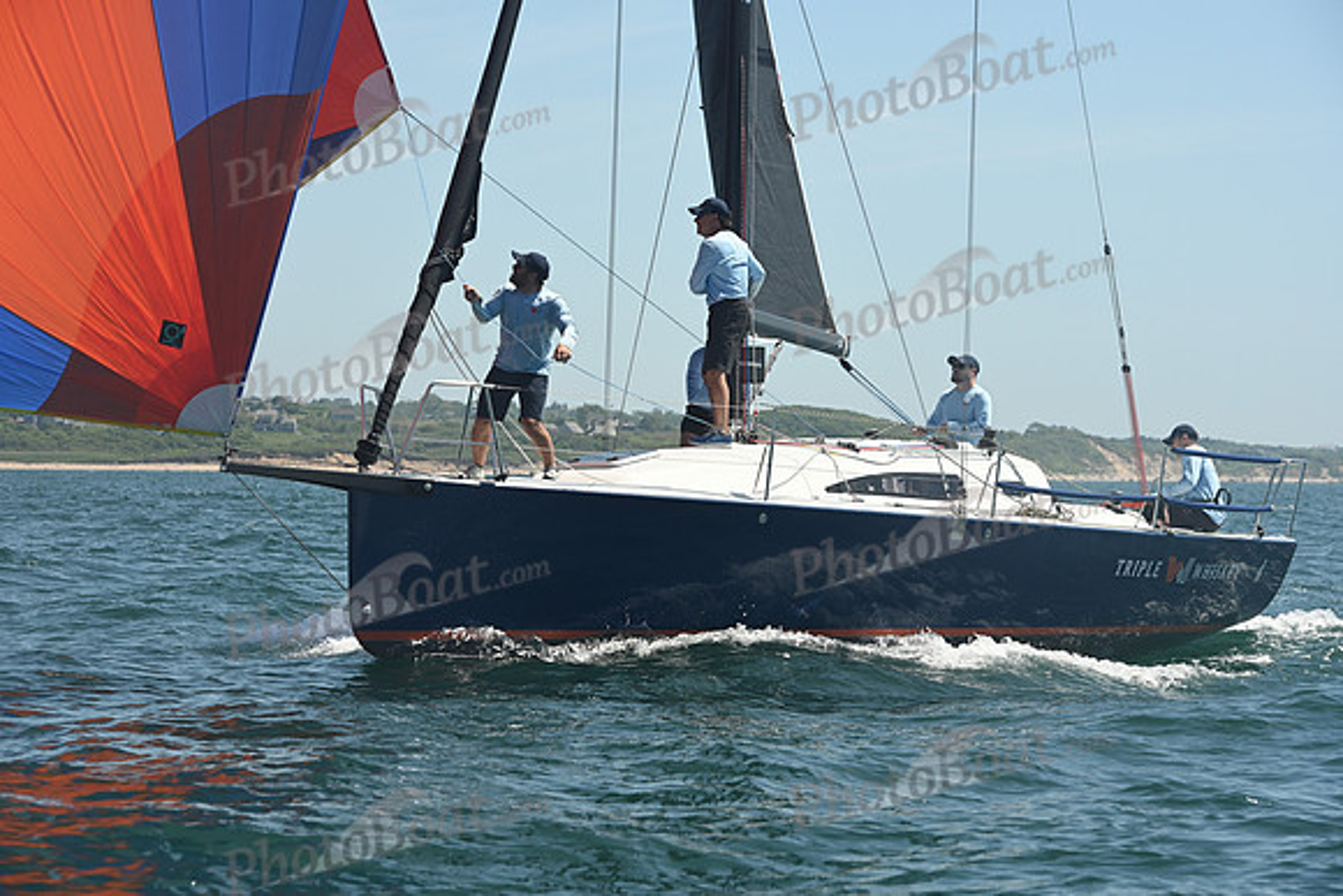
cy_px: 448
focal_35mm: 116
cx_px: 672
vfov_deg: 11.8
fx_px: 4328
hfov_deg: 17.6
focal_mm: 116
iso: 320
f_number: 8
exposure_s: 1/1000
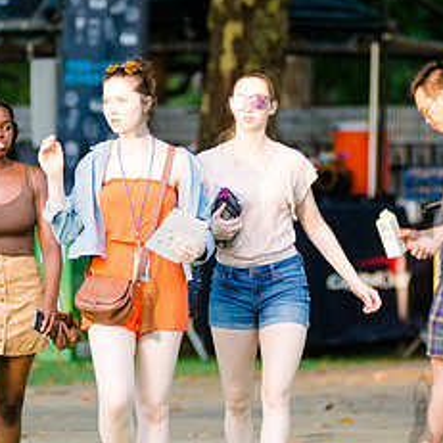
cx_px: 141
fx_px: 6023
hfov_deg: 4.2
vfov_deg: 4.2
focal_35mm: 416
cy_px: 217
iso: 1000
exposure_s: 1/640
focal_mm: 145
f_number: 2.8
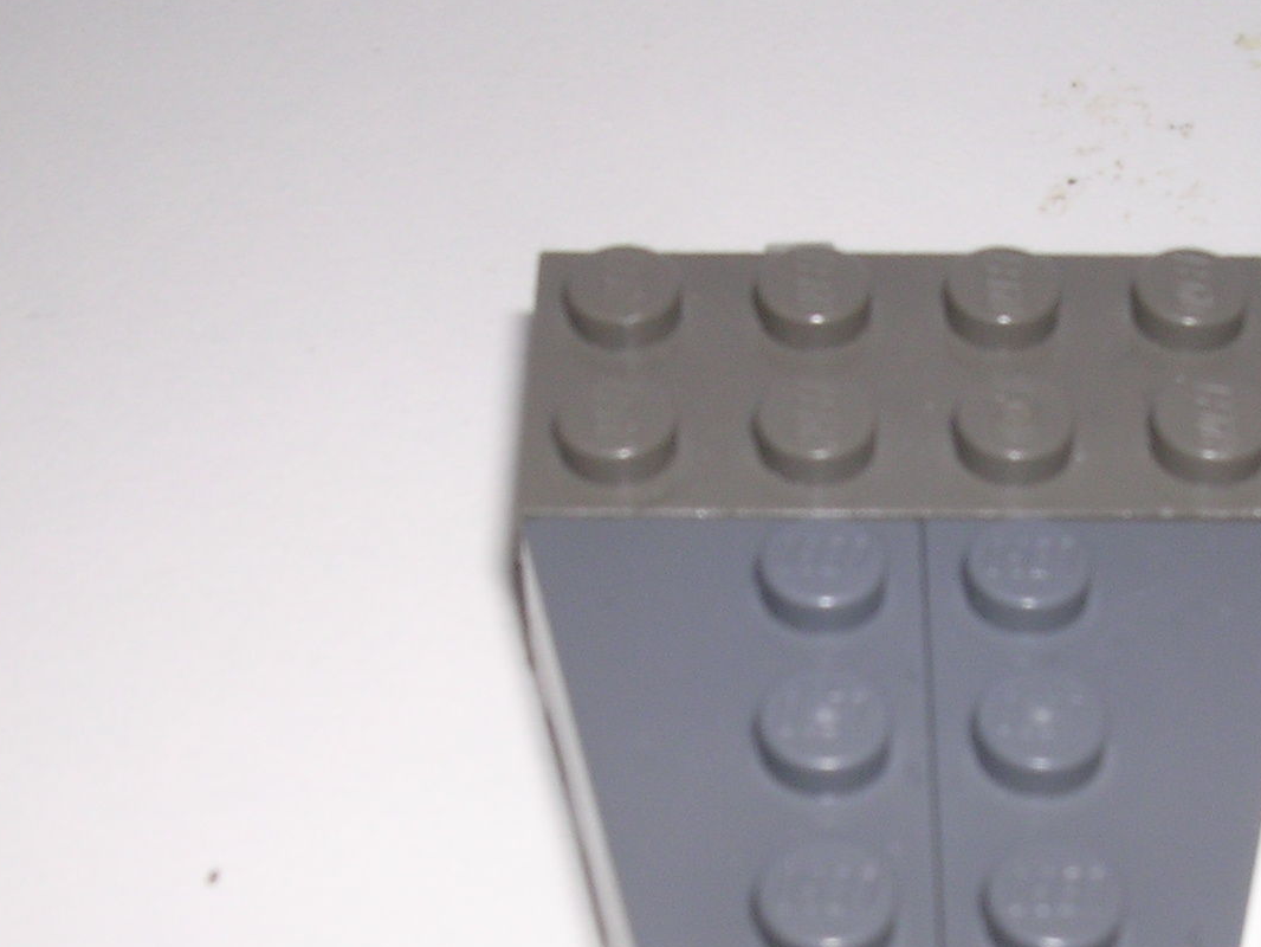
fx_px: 2660
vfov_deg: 20.1
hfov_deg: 26.5
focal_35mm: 73
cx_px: 872
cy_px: 678
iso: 100
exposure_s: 1/60.1
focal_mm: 5.8
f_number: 5.6
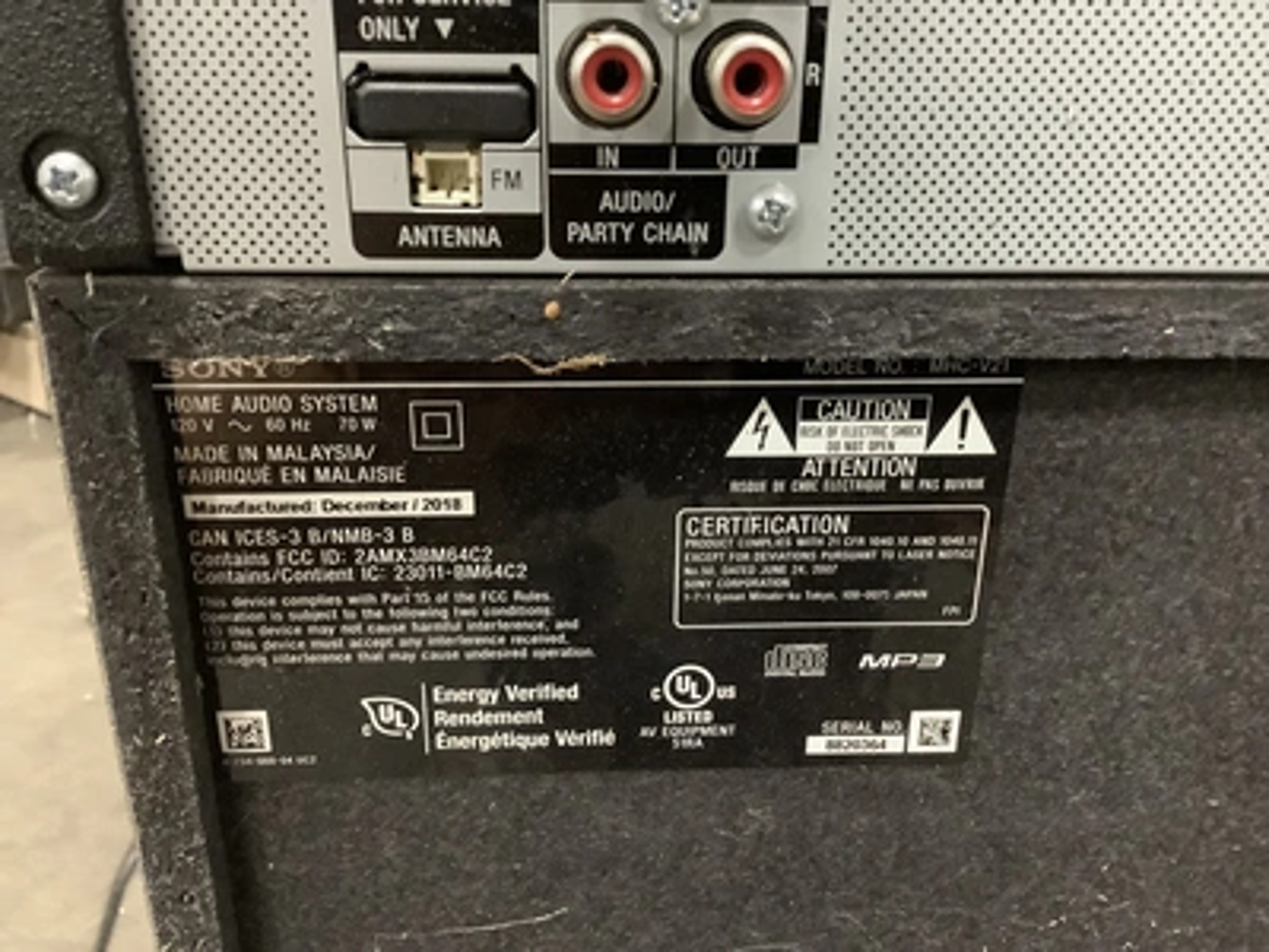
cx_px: 634
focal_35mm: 31
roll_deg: -0.7
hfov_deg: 58.4
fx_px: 1136
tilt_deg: -21.9
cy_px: 476
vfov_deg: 45.4
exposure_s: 1/20
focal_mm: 3.3
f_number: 2.4
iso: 640
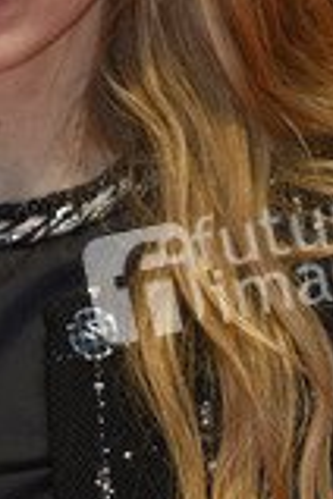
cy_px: 113
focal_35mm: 503
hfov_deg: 2.7
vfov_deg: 4.1
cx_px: -41
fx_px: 6979
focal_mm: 200
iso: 800
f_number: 3.5
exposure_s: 1/320
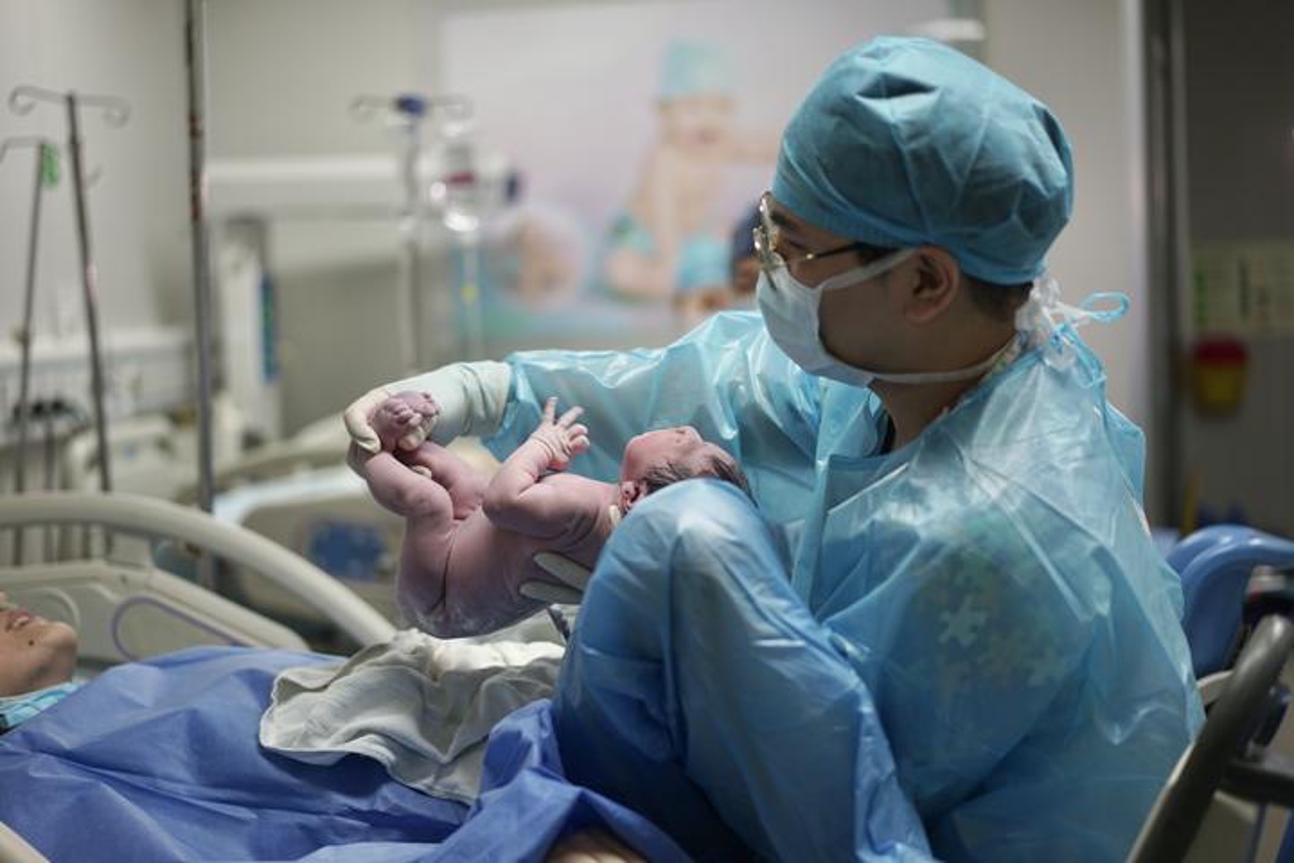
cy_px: 432
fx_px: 1977
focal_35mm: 55
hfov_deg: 36.2
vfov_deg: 24.6
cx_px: 647
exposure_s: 1/60
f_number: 1.8
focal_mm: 55
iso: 250
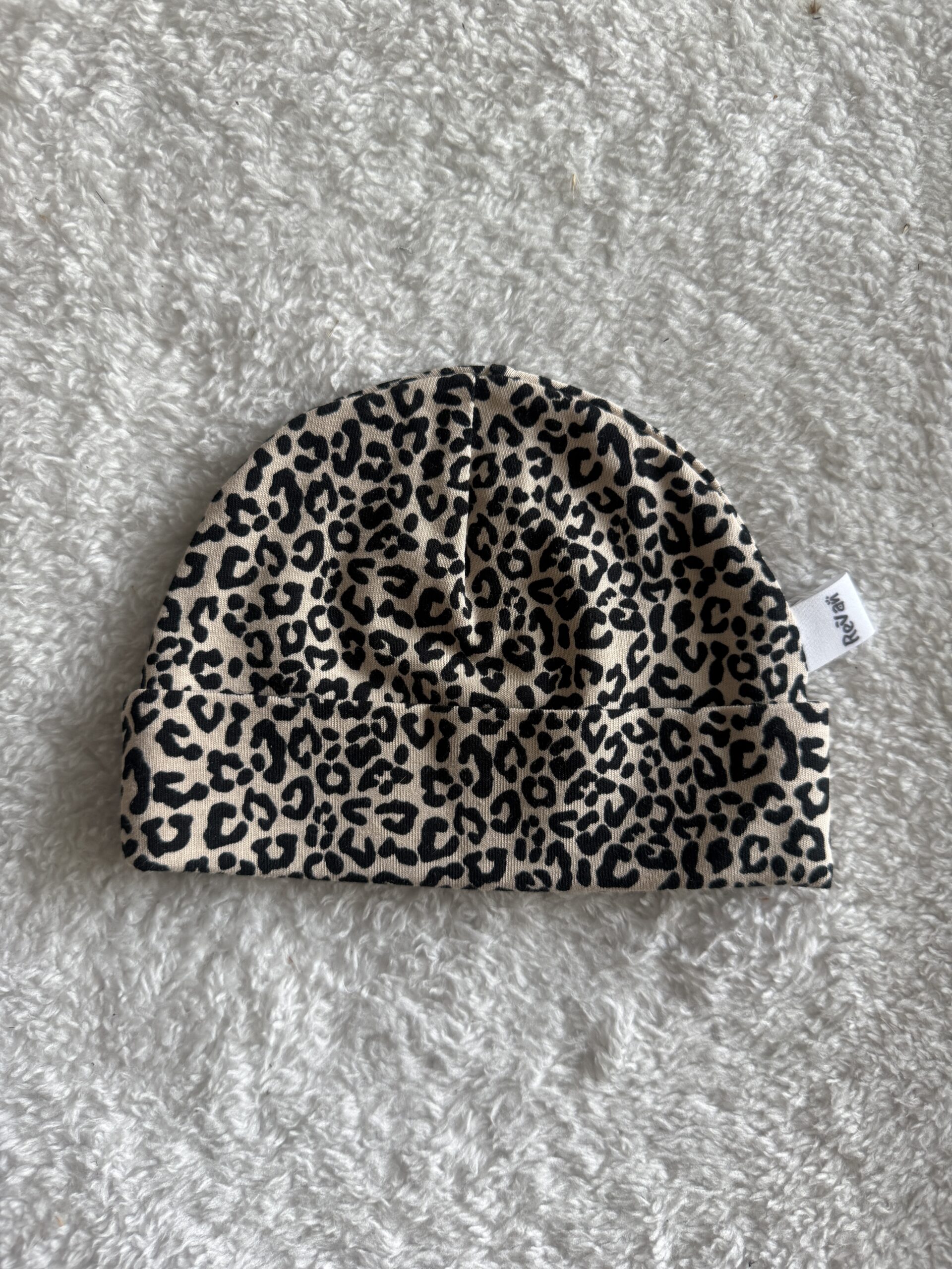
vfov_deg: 71.6
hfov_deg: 56.8
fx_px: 880
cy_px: 634
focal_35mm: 24
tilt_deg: -88.2
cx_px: 476
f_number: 1.78
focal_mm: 6.76
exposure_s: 1/93
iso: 200
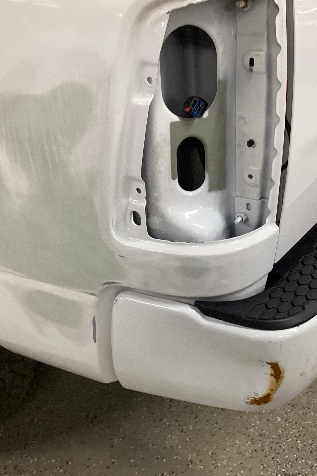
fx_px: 581
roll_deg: +0.1
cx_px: 194
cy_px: 239
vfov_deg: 44.5
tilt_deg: -29.1
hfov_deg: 30.4
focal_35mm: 44
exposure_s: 1/50
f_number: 2.4
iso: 250
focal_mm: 3.3
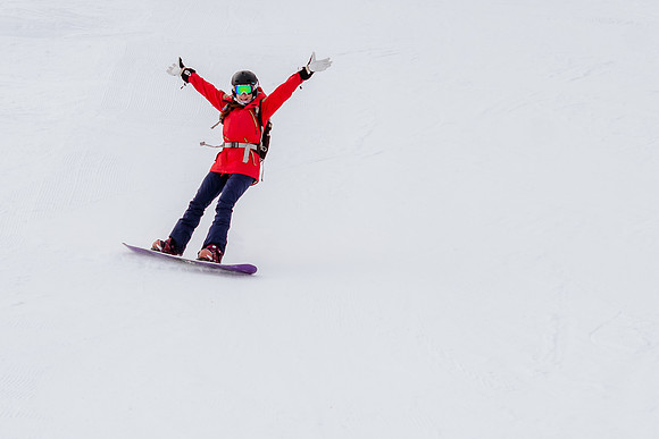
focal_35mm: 174
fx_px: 3181
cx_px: 358
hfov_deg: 11.8
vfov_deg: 7.9
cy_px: 107
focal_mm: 58
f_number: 5.6
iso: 400
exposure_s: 1/1250
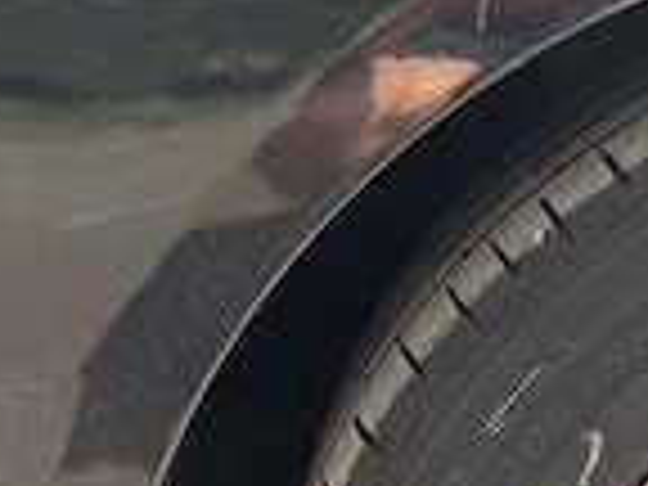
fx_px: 1872
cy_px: 486
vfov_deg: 14.6
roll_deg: +1.5
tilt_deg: -24.7
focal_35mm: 100
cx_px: 846
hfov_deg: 18.3
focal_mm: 6.76
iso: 80
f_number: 1.78
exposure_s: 1/888
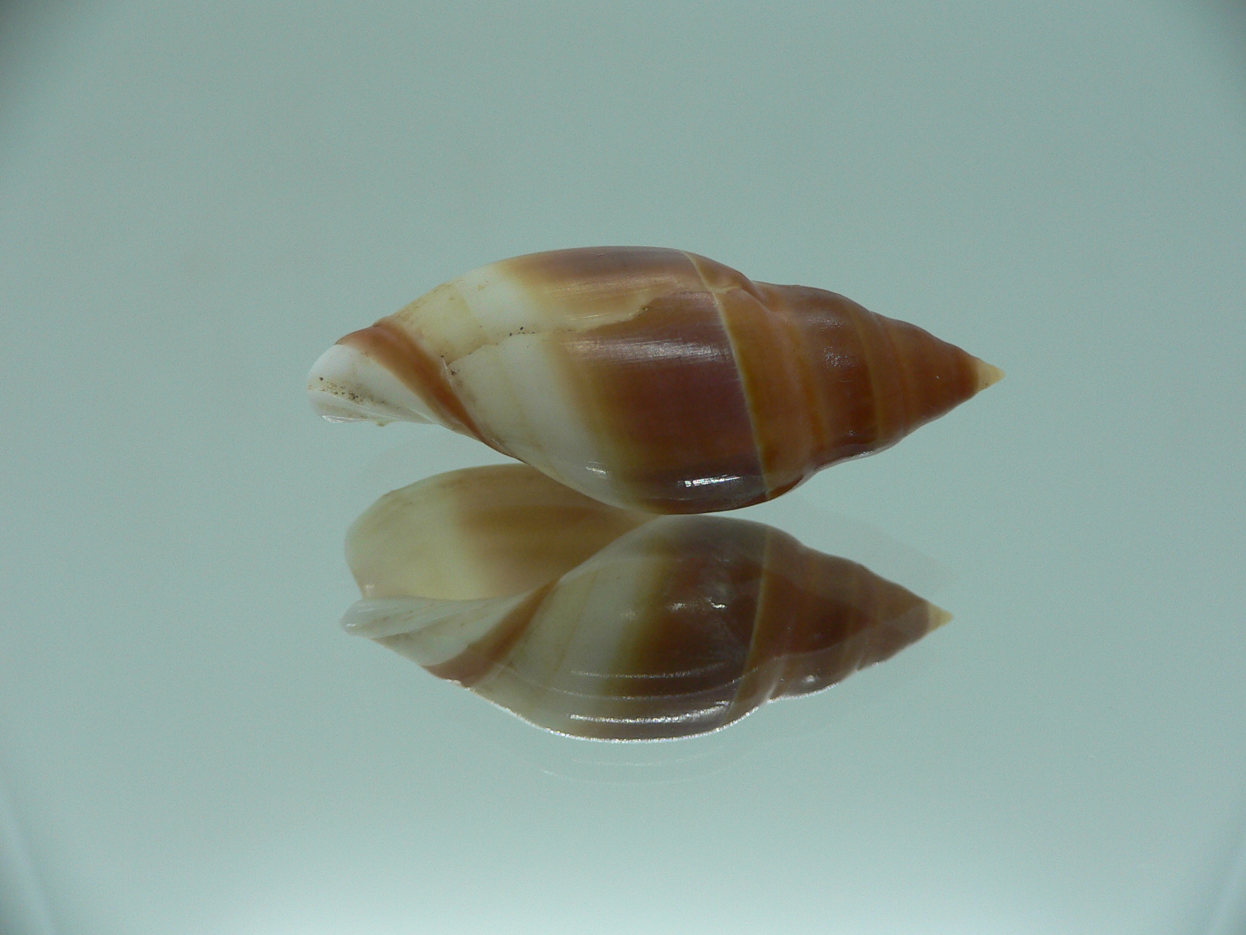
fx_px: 1260
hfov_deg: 52.6
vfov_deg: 40.7
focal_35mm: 35
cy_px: 468
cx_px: 623
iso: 80
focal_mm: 4.6
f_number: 2.8
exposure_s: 1/60
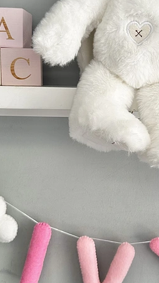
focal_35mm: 51
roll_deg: -1.6
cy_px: 126
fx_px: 382
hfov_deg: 23.2
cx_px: 123
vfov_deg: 40.5
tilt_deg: -4.1
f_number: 1.78
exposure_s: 1/121
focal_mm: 6.86
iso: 80
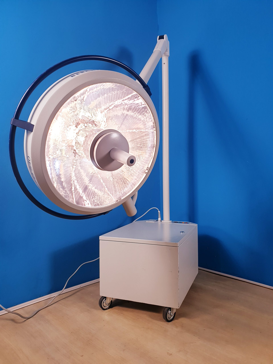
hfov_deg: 53.1
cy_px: 182
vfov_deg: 67.3
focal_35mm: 26
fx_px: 273
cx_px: 136
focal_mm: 4.3
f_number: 2.4
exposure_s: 1/50
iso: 64
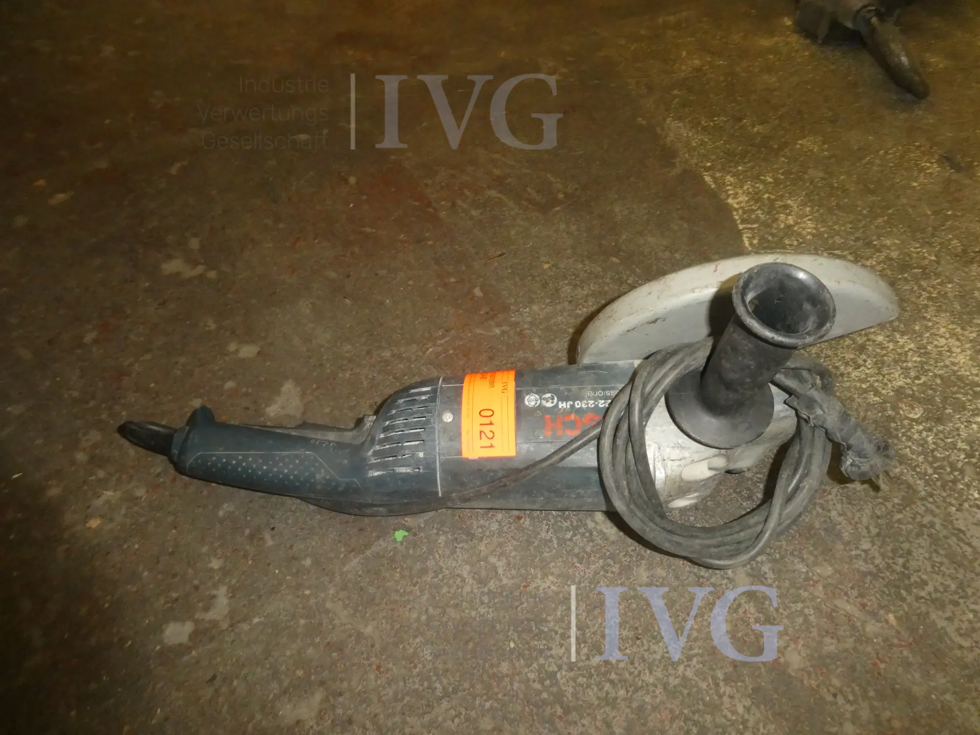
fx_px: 679
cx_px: 490
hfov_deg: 71.6
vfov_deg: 56.8
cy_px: 368
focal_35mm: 24
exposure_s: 1/60
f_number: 3.3
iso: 800
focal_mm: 4.3
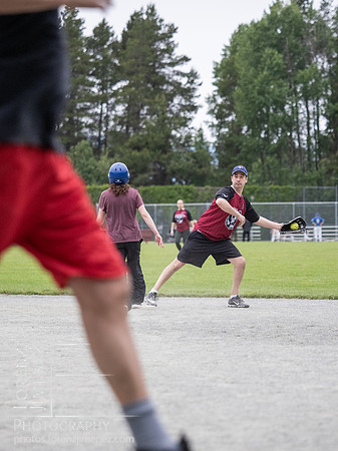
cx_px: 169
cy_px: 226
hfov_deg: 7.8
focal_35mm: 190
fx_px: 2476
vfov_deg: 10.4
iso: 1250
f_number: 2.8
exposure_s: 1/1250
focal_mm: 95
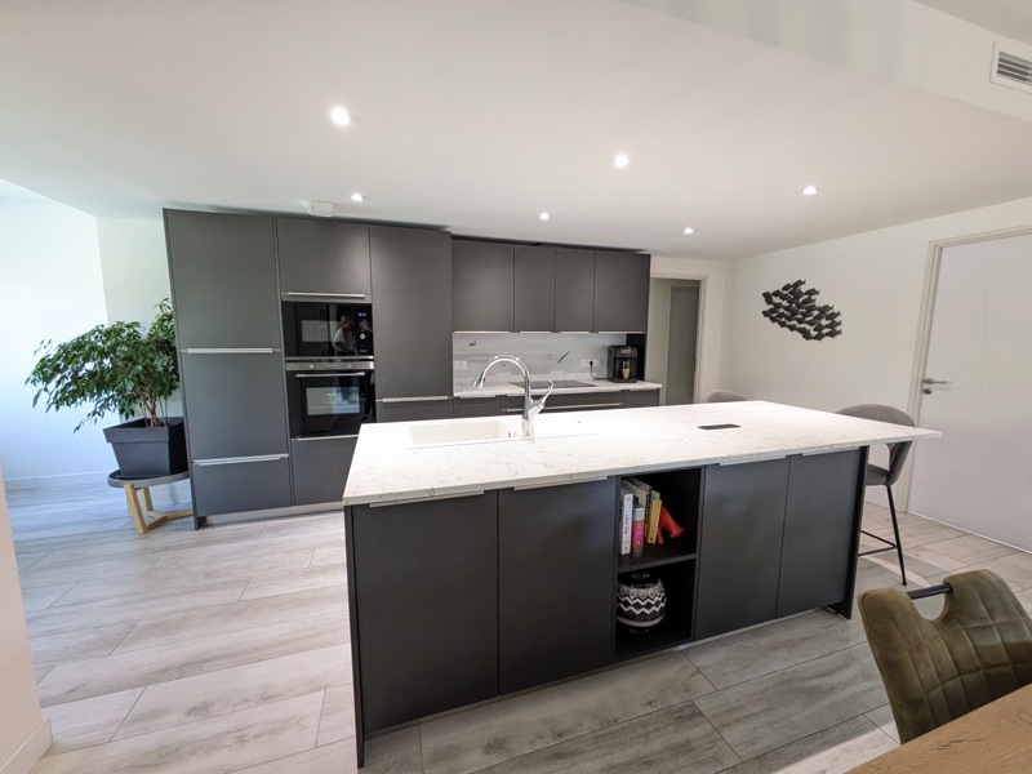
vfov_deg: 85.7
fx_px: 417
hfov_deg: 102.1
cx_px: 516
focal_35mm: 14
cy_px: 387
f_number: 2.2
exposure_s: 1/33.3
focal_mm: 1.83
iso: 303
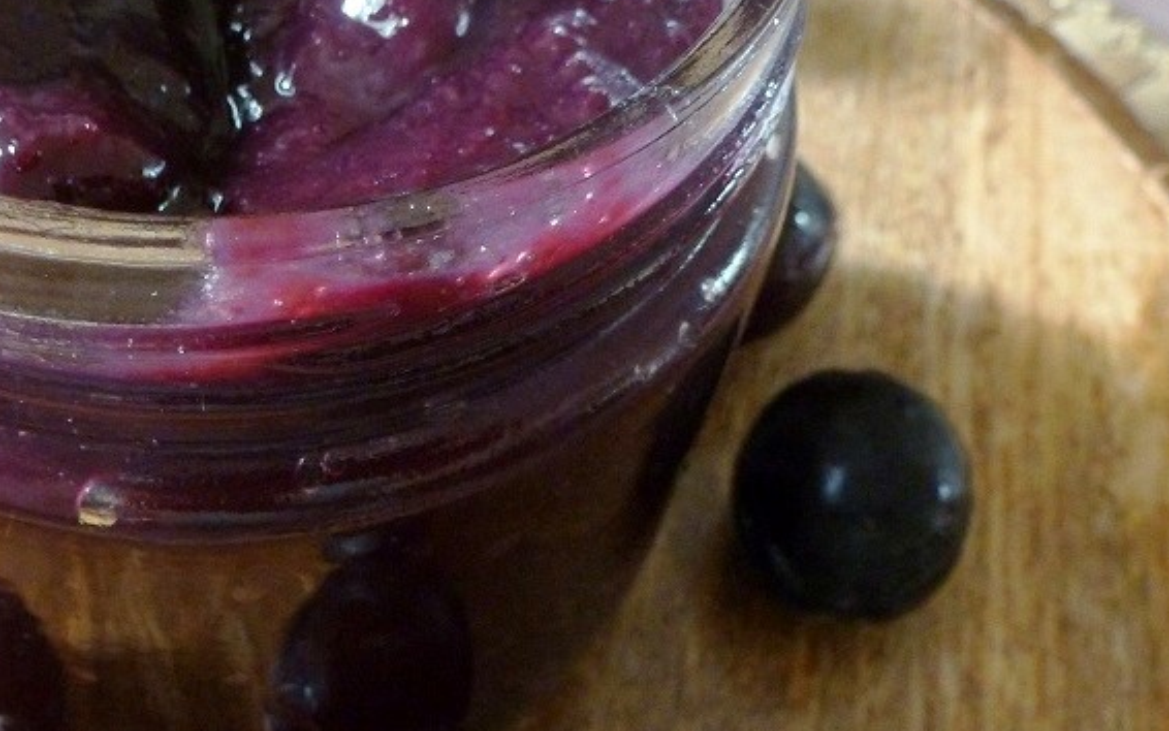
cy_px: 335
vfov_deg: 28.0
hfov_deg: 42.0
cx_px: 275
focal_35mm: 46
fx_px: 1466
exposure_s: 1/6
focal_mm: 4.3
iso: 400
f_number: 3.3
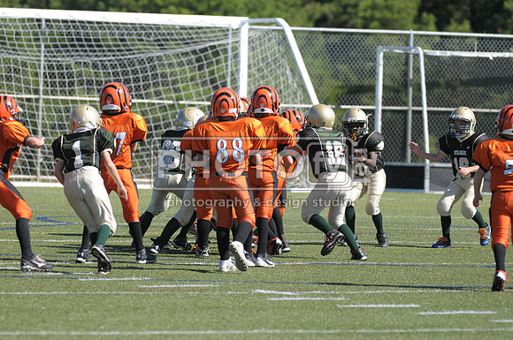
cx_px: 256
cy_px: 170
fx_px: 4696
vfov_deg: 4.2
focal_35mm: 330
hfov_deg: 6.3
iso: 640
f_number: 4
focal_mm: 220
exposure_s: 1/3200
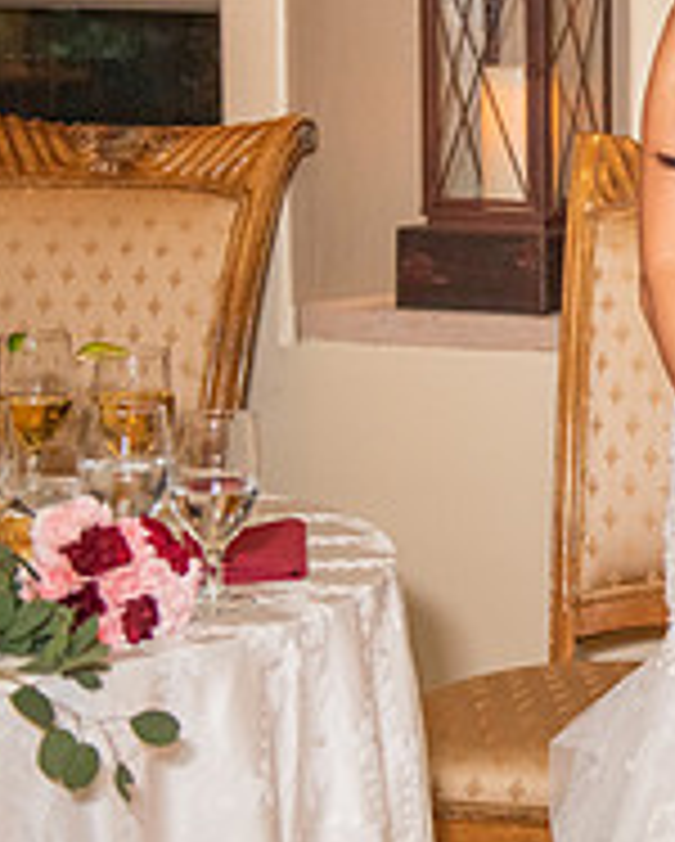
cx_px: 1161
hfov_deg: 11.3
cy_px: 214
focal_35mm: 128
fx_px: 3191
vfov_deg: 15.0
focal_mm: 44
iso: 1250
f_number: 2.8
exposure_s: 1/125
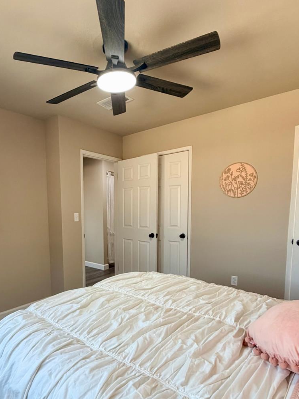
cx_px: 114
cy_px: 235
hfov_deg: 62.7
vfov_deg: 78.3
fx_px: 242
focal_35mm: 21
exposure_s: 1/120
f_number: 2.2
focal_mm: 2.22
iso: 160
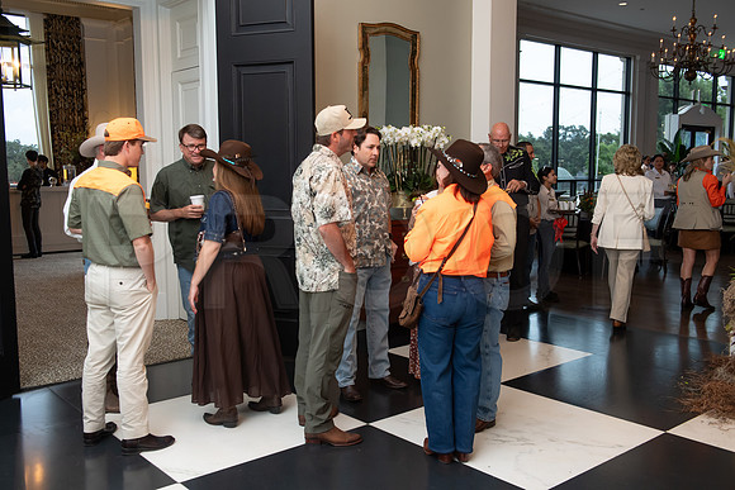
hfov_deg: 53.6
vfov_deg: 37.3
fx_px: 727
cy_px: 245
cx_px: 368
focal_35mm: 36
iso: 3200
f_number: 5.6
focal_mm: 34
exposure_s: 1/100
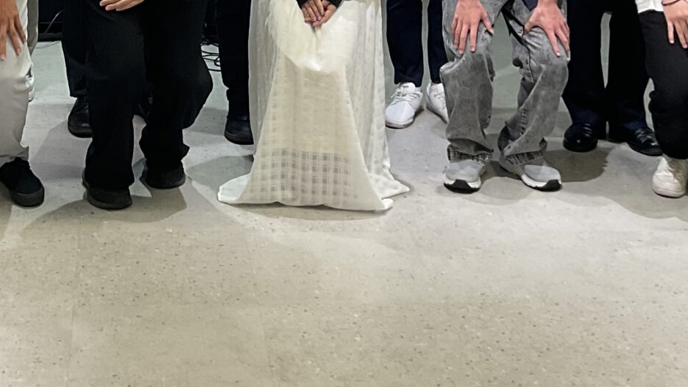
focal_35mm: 86
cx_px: 154
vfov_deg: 13.0
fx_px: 1569
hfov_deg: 24.4
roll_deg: -0.1
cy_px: -255
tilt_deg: -4.3
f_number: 1.8
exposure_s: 1/60
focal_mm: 3
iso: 50
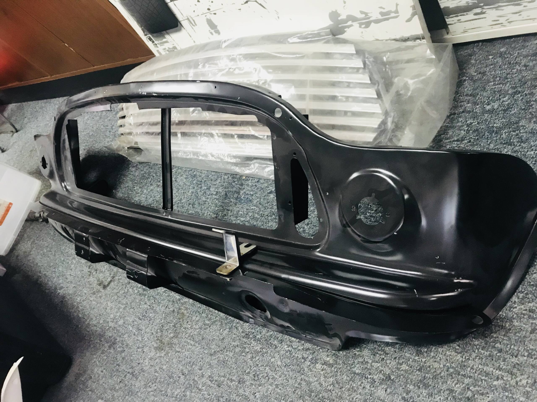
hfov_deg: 63.4
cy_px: 201
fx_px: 434
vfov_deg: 49.7
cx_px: 268
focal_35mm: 28
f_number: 1.8
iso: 80
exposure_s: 1/17
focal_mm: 3.99
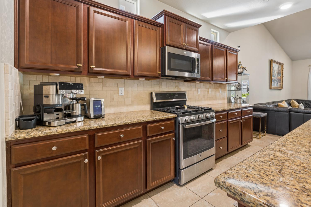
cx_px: 156
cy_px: 104
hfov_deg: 95.0
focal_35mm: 16
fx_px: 143
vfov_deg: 72.1
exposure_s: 1.6
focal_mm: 11
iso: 100
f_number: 7.1
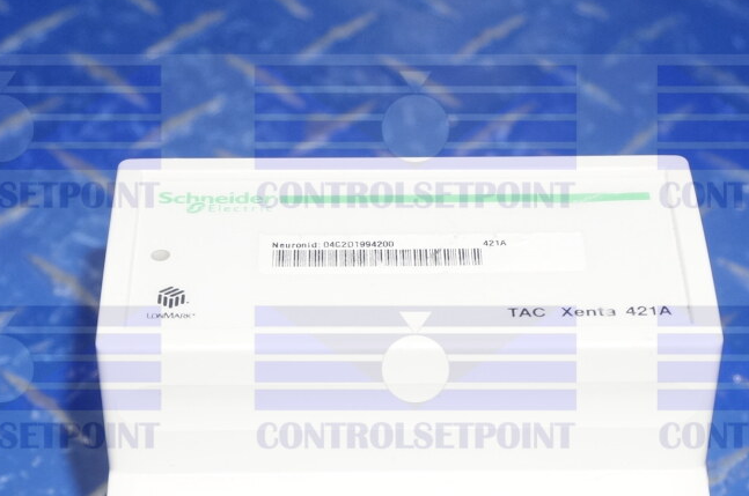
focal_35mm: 95
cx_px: 380
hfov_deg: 21.5
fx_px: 1973
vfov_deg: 14.2
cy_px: 469
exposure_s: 1/160
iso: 800
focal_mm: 32
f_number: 5.6
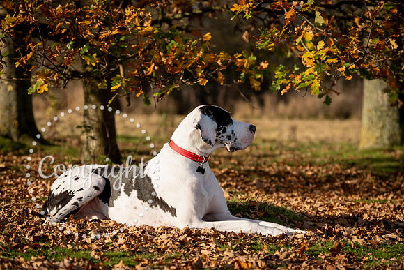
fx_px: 1527
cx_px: 188
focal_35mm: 136
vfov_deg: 10.1
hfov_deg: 15.1
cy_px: 147
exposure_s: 1/3200
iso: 200
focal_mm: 92
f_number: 2.8
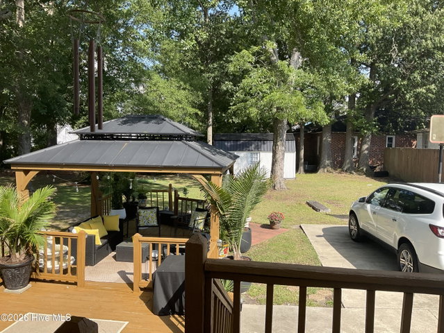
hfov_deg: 61.6
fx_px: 372
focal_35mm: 29
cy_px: 166
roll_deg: +0.3
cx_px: 222
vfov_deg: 48.3
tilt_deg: -4.1
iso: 16
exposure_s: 1/816
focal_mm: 3
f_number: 1.8
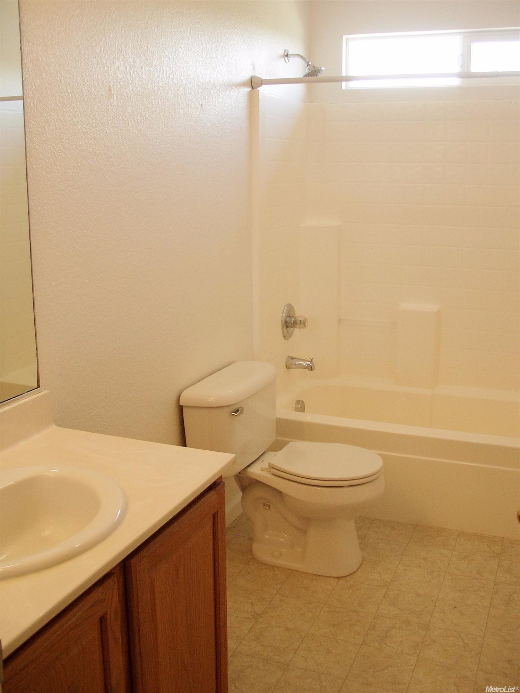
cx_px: 260
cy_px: 346
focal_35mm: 33
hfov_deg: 43.0
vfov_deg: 55.3
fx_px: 661
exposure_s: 1/60
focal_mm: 7.1
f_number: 2.8
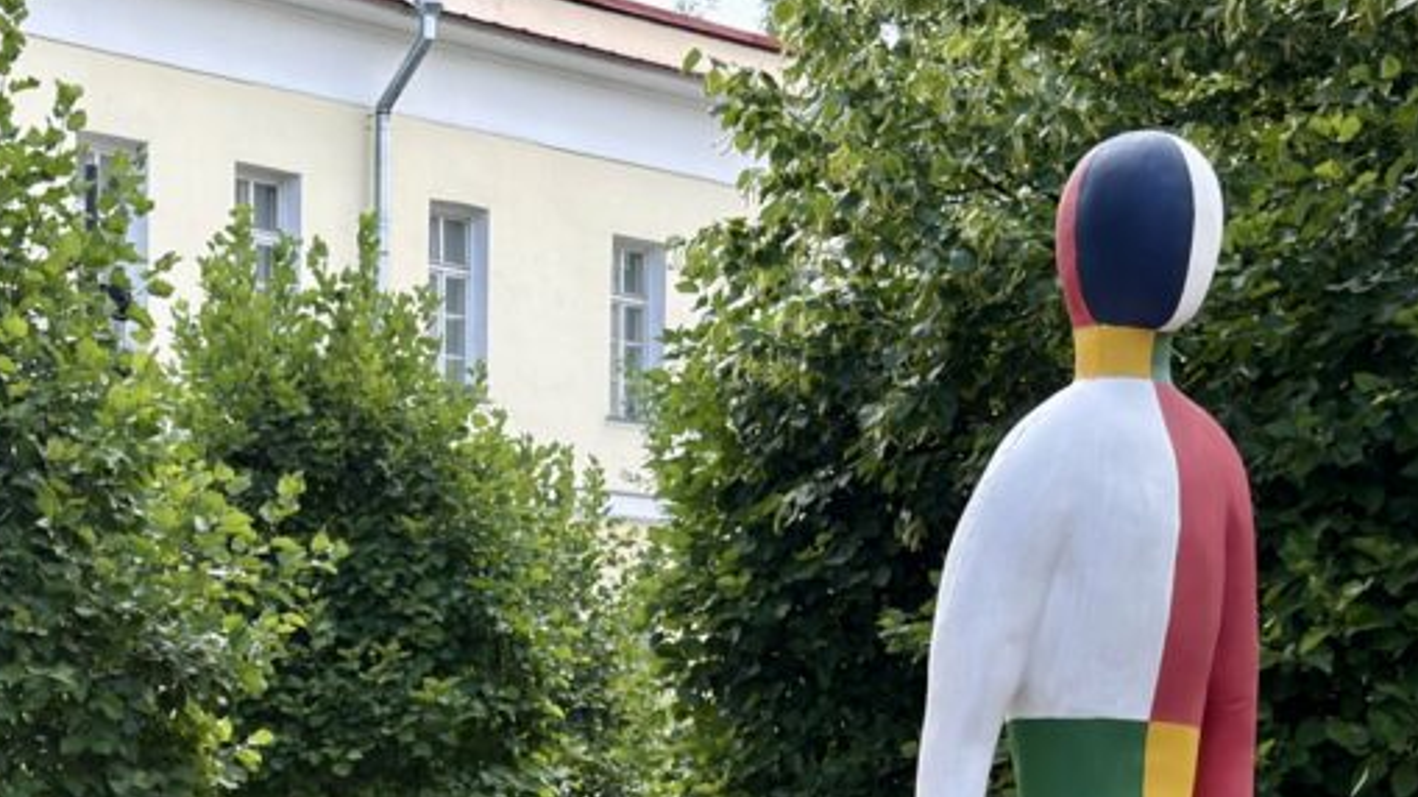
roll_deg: -2.1
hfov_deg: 22.6
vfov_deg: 12.8
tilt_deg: +1.3
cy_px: 1006
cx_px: 137
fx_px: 3458
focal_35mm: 92
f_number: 1.78
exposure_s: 1/694
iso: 100
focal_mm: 6.76
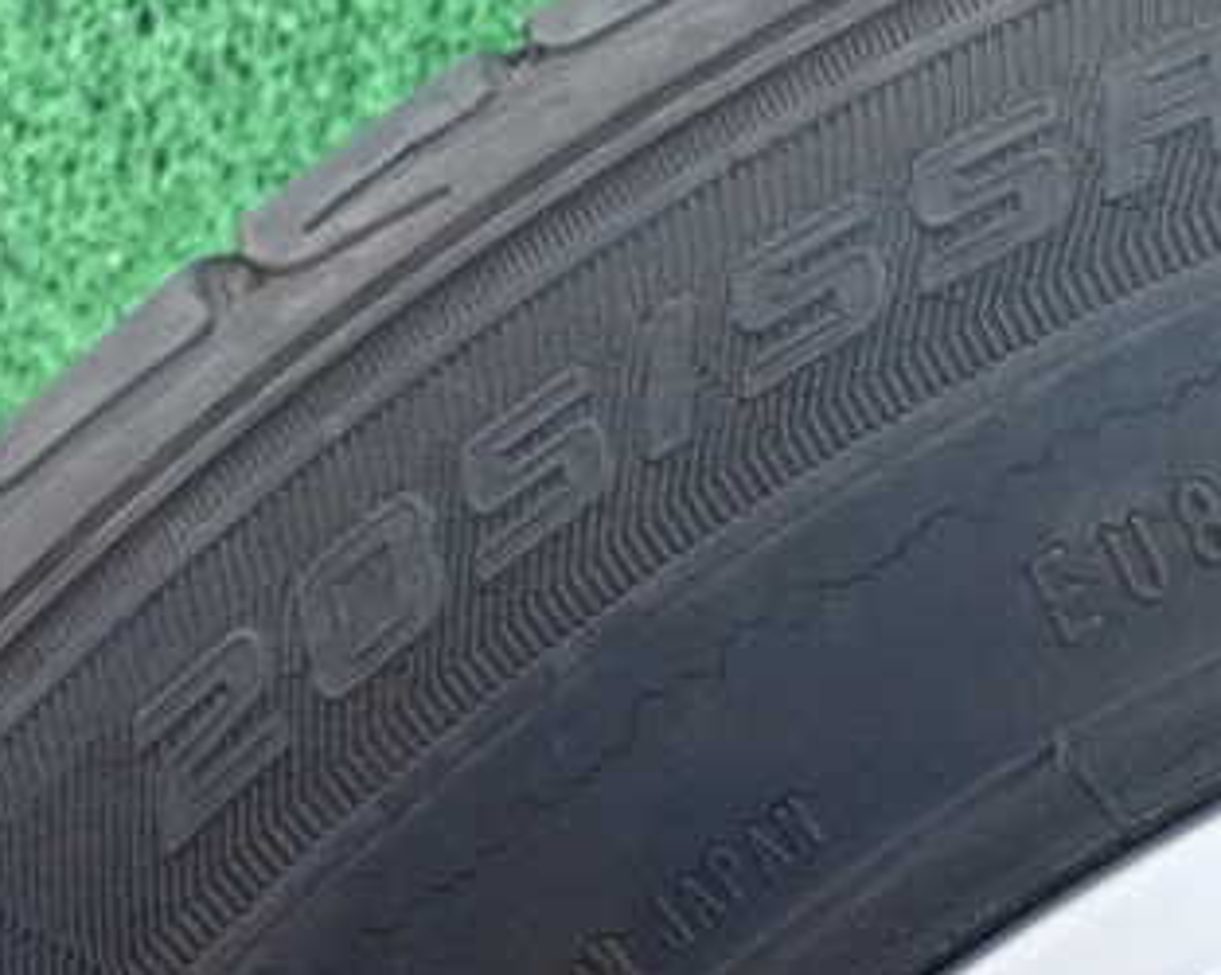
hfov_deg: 21.3
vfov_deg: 17.4
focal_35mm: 88
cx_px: 1084
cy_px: 370
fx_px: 3178
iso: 2500
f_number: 3.1
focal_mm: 8.4
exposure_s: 1/125
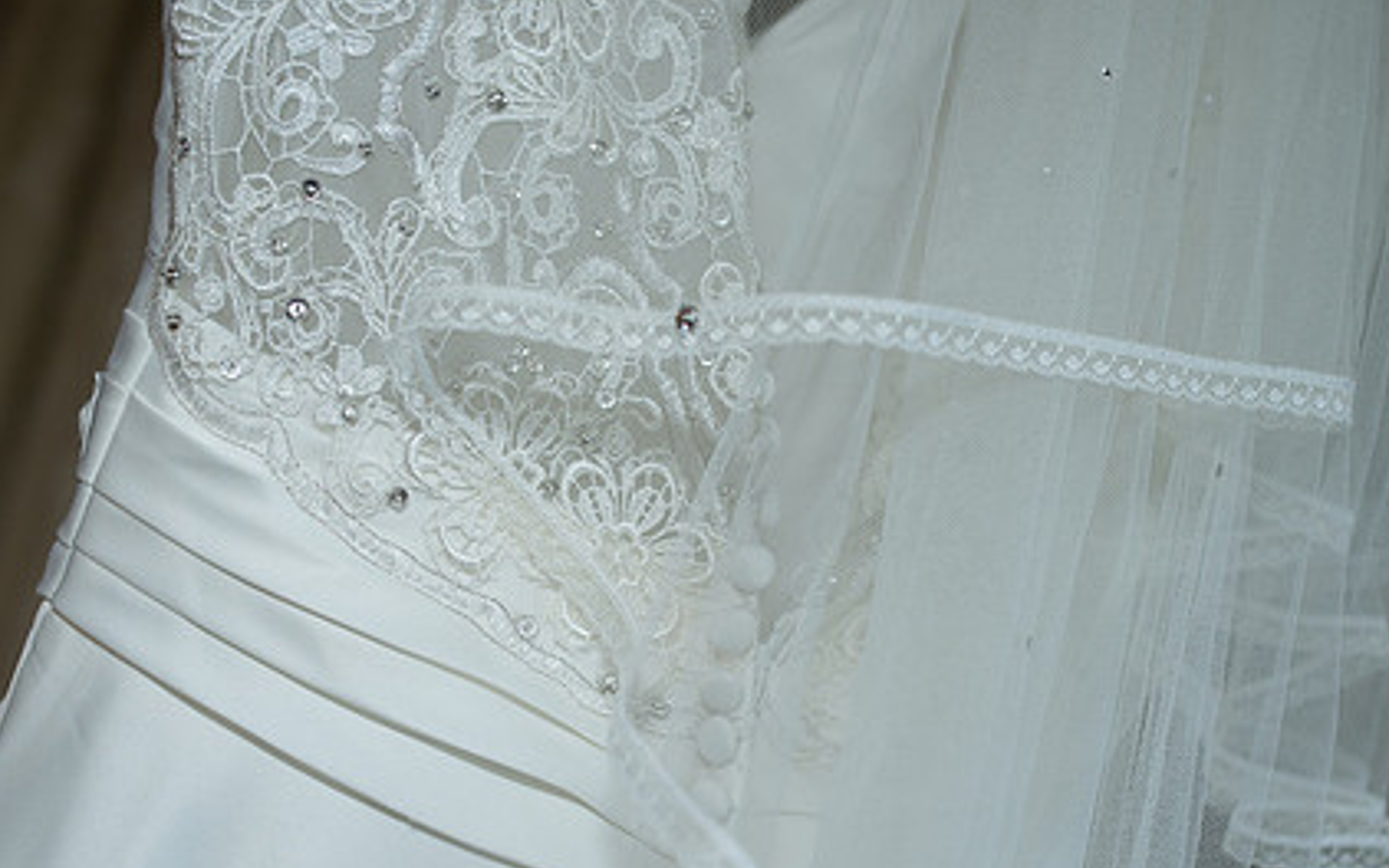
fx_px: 1855
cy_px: 539
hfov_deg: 41.0
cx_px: 734
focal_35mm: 49
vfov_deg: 26.3
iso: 500
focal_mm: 35
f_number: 3.2
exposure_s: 1/80
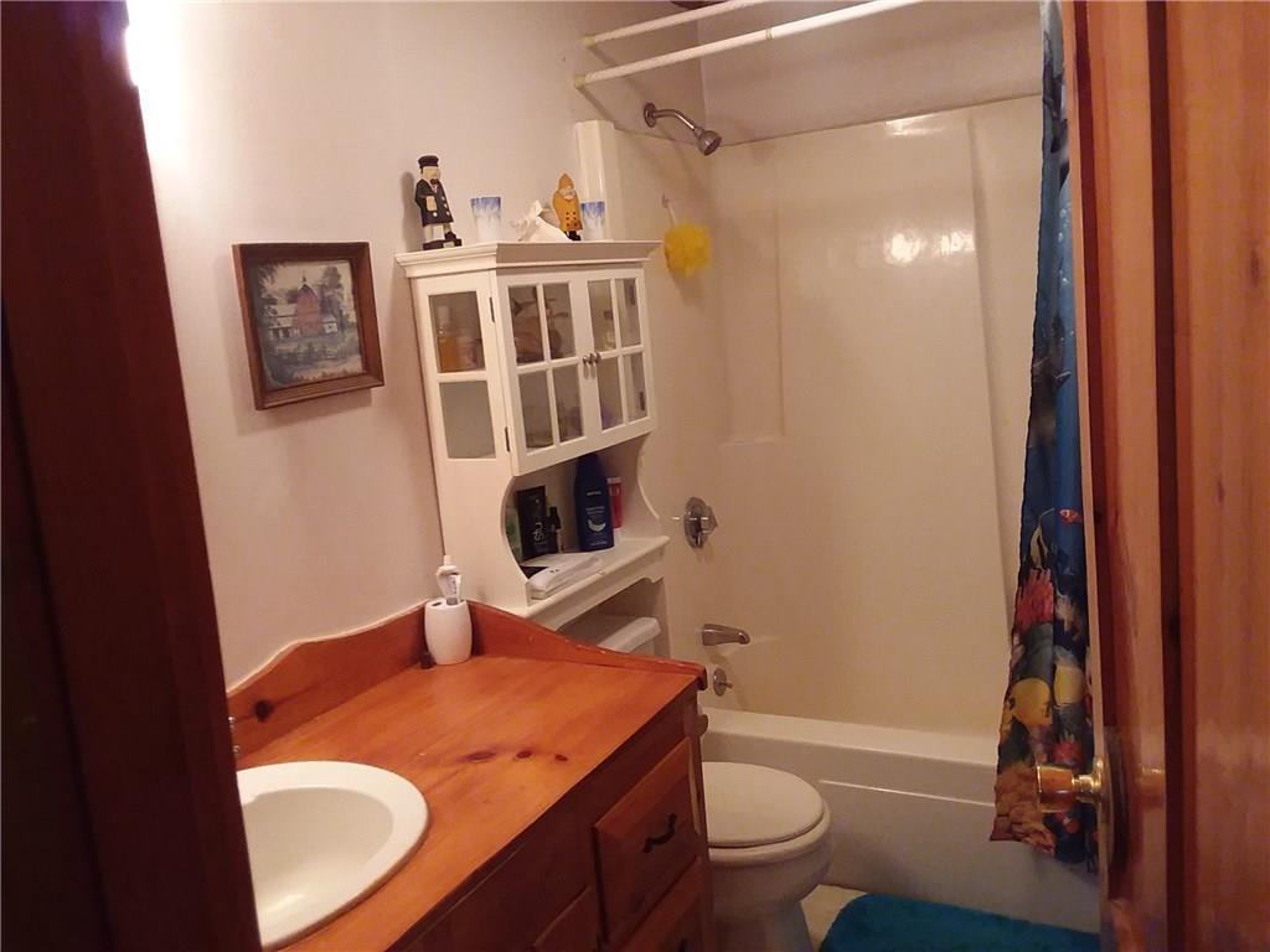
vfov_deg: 48.2
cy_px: 476
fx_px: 1064
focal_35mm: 29
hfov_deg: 61.7
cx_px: 635
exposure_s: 1/30
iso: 160
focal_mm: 2.47
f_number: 1.9
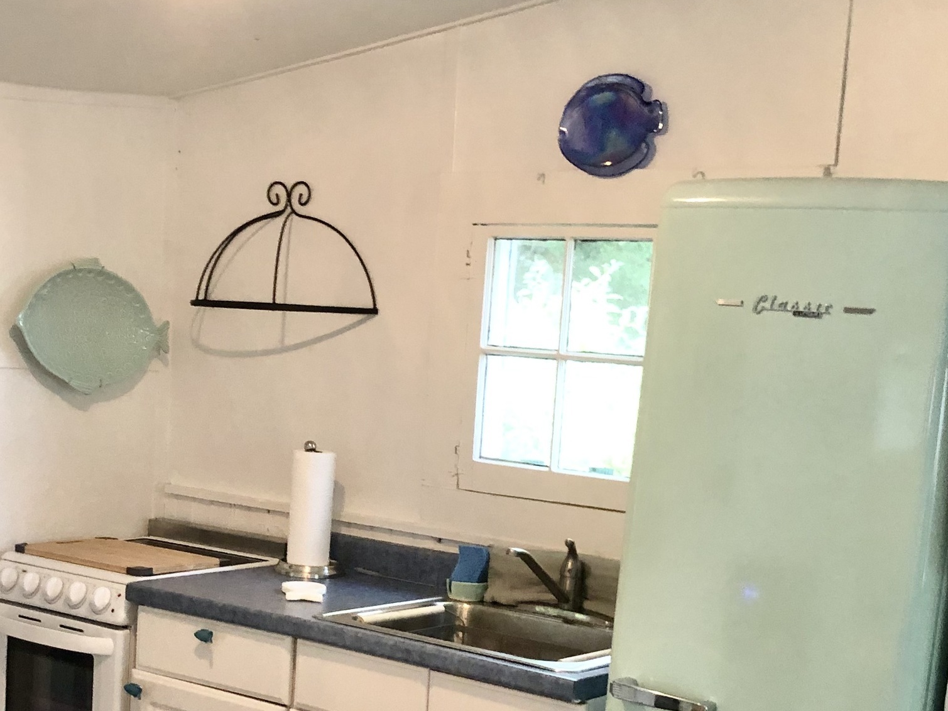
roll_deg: -3.9
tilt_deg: -6.4
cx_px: 291
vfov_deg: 25.4
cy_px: 520
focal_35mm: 57
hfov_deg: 33.4
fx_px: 1561
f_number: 1.8
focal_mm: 4
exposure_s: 1/15
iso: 80
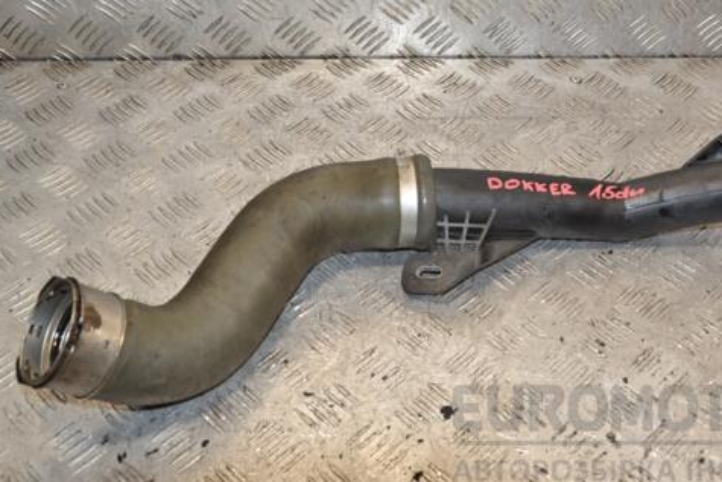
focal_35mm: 53
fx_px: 1063
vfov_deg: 25.5
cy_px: 205
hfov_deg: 37.4
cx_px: 424
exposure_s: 1/200
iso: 800
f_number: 8
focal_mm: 28
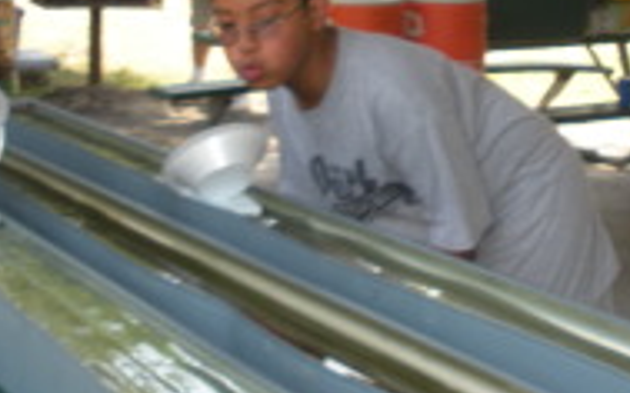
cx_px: 520
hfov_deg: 22.2
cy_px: -17
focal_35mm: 92
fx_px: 1579
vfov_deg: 14.0
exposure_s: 1/171
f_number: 3.5
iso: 88
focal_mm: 6.3
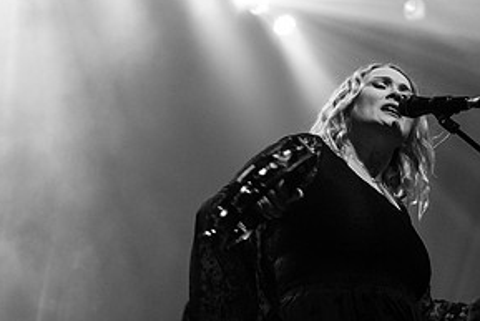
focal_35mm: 91
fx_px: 1214
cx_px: 363
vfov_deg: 15.0
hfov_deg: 22.2
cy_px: 176
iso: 2500
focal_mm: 40
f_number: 3.2
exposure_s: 1/160
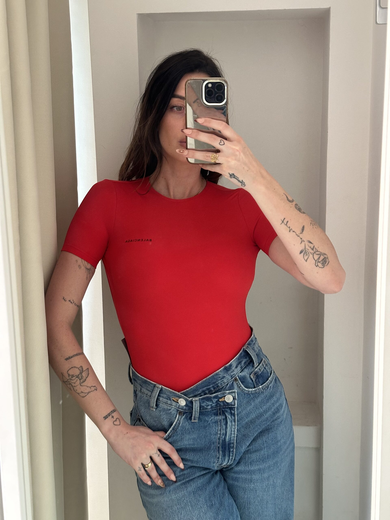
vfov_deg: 39.7
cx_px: 195
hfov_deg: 30.3
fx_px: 721
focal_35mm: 48
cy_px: 260
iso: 250
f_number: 1.78
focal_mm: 6.86
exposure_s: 1/60
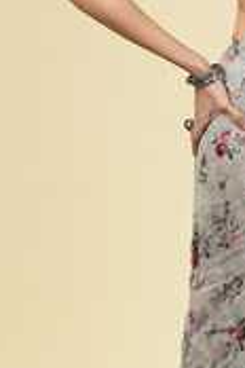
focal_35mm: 190
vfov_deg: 10.8
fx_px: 1939
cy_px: 179
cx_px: 275
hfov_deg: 7.2
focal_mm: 63
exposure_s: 1/160
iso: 500
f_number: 8
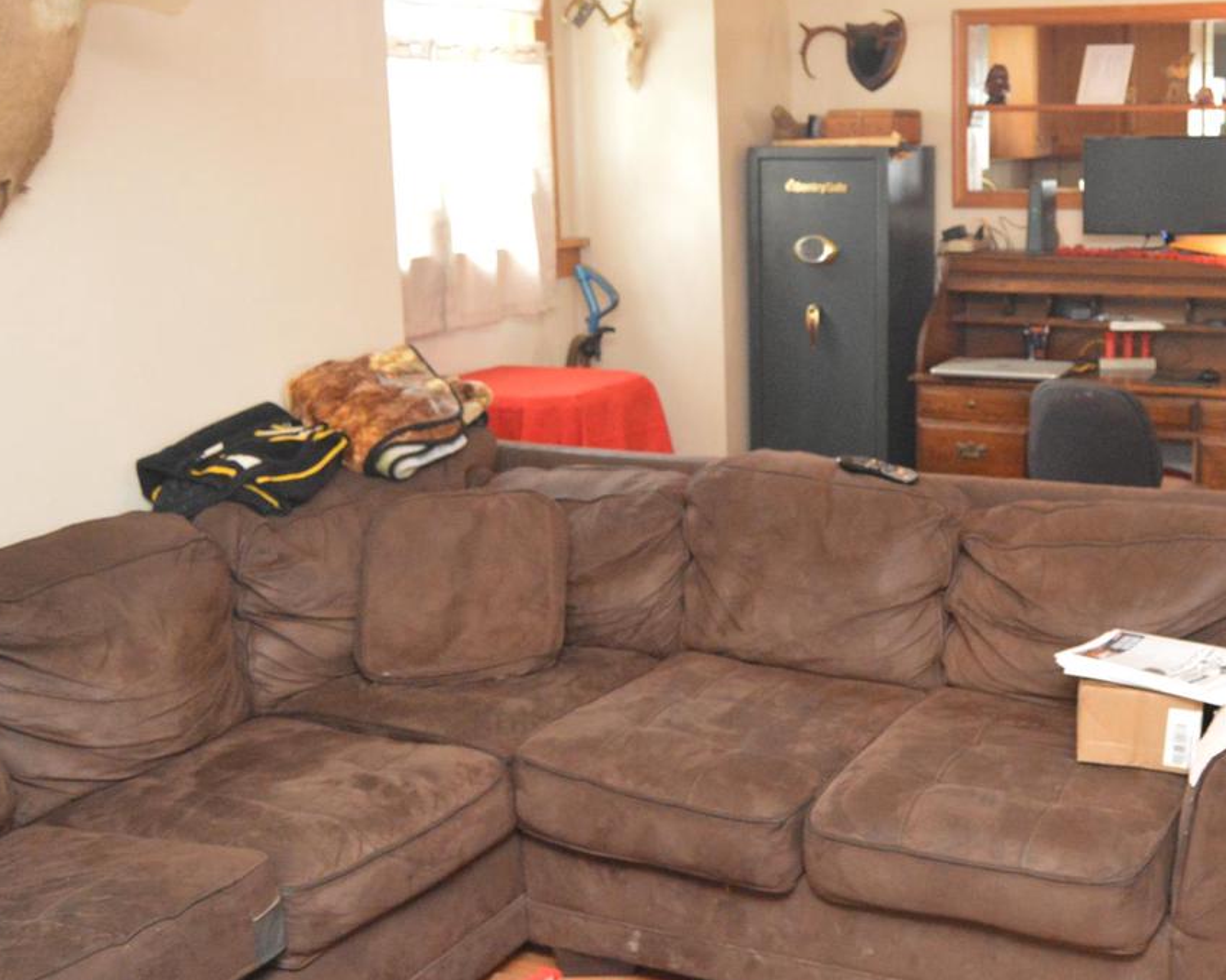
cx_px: 879
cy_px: 377
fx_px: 1560
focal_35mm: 43
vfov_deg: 34.7
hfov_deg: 41.9
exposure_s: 1/60
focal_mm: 18
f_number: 3.5
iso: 3200
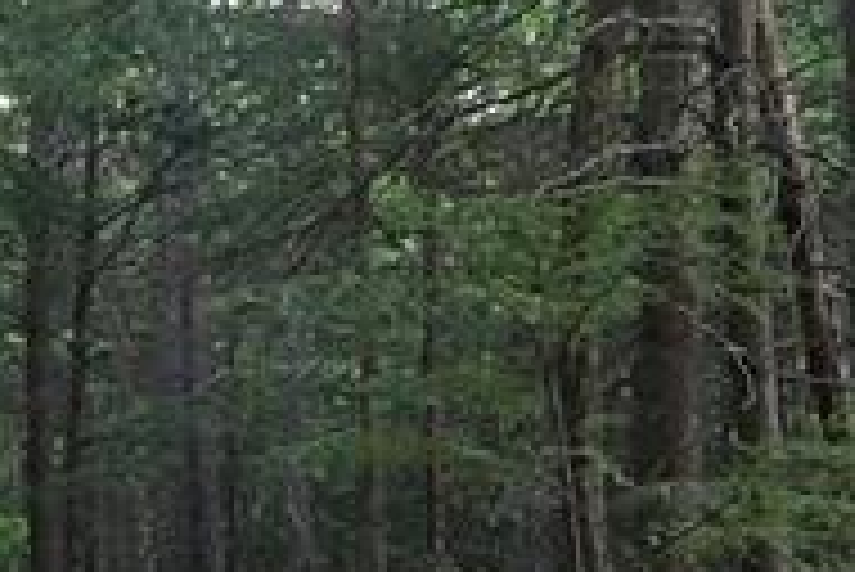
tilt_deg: +2.8
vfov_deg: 14.2
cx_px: -72
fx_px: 2258
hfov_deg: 20.5
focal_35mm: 95
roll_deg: +0.4
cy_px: 540
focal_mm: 4.15
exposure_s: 1/15
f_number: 2.2
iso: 50
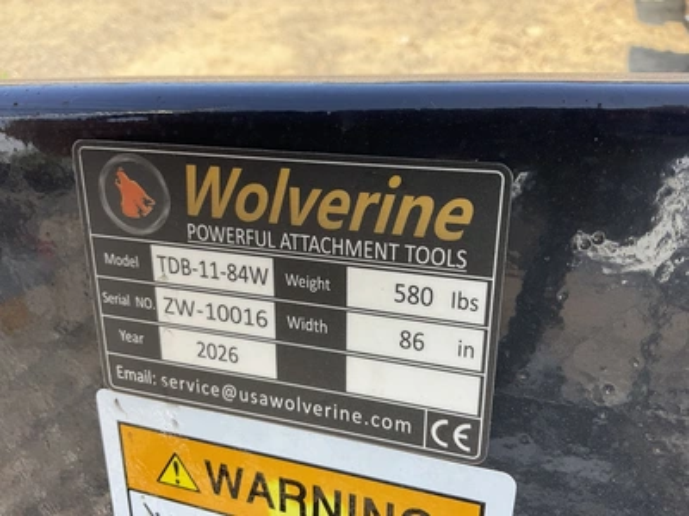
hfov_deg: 61.7
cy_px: 258
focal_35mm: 29
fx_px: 577
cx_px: 344
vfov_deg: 48.2
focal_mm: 3
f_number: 1.8
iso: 25
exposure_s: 1/358
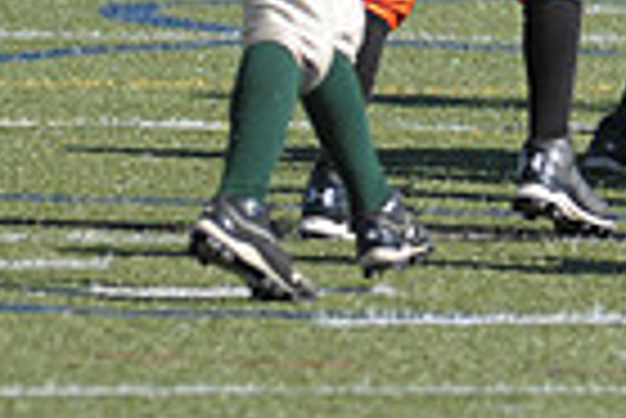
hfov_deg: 1.5
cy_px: -236
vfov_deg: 1.0
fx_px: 23900
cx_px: 1297
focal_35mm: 1373
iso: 640
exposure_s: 1/3200
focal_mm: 220
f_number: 4
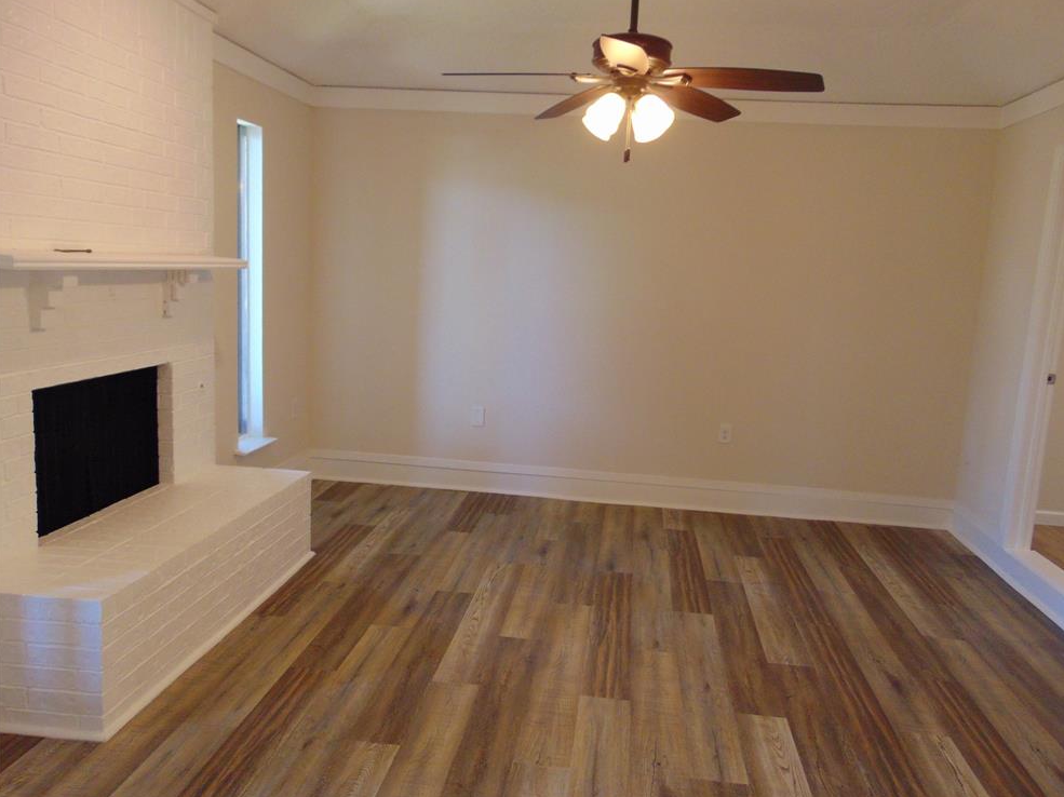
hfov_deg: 67.3
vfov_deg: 53.0
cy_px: 387
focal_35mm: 26
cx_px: 548
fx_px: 799
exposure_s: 1/30
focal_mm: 4.5
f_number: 3
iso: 250
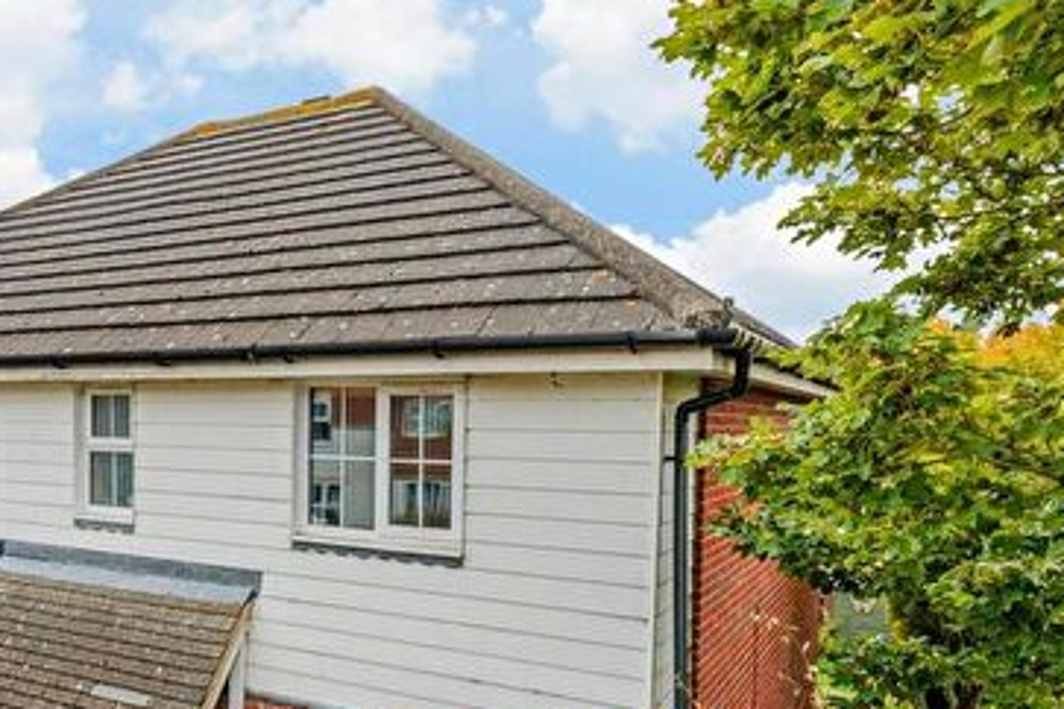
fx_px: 798
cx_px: 446
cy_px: 640
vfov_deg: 43.7
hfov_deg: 67.0
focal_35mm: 27
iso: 100
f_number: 8
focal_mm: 14
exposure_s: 1/60
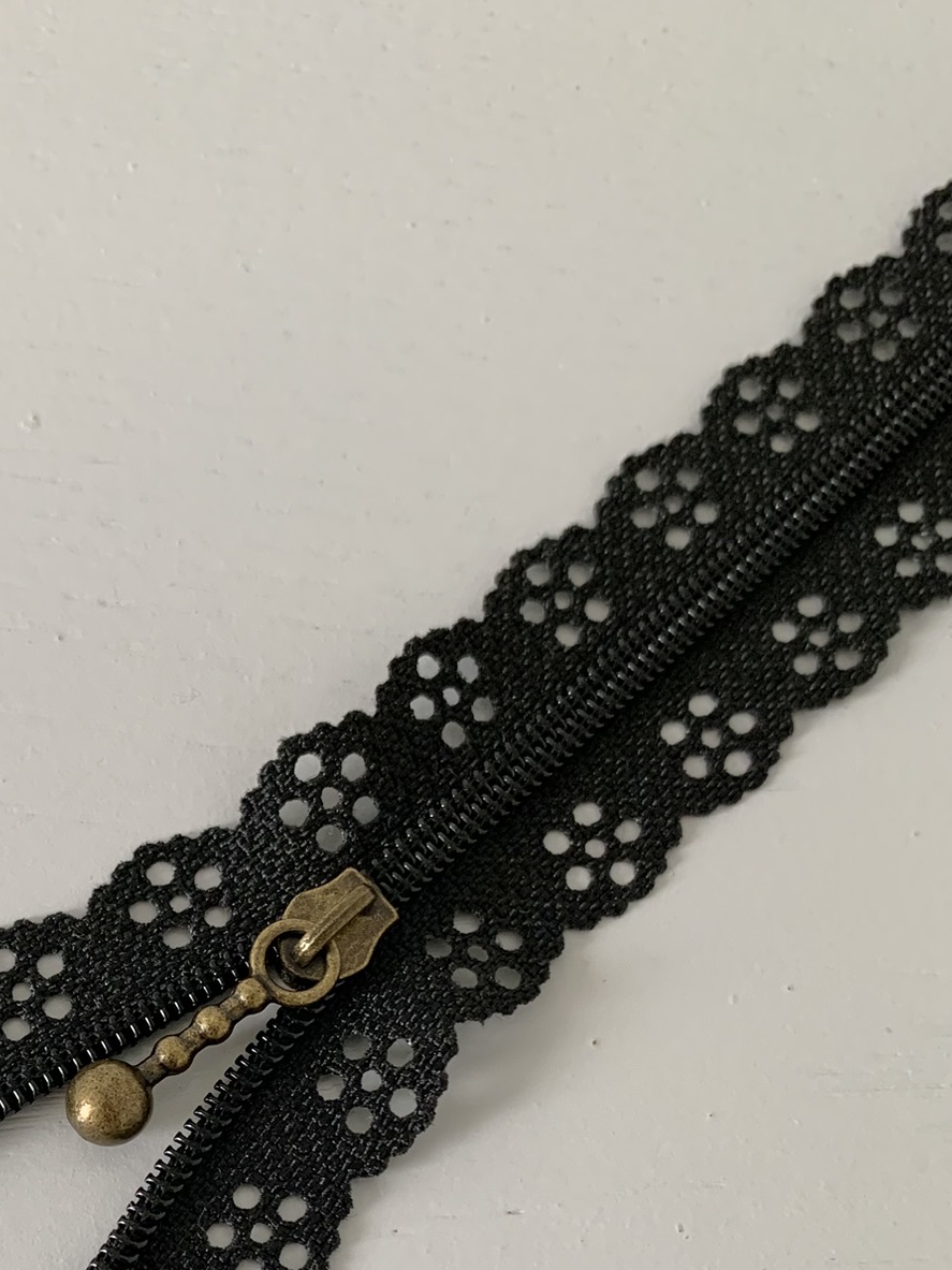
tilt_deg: -73.7
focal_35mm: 45
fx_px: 1650
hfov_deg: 31.4
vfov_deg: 39.8
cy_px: 1080
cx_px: 204
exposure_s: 1/60
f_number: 1.8
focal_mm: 4.25
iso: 100
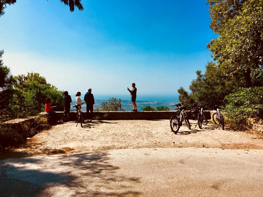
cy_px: 98
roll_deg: +0.2
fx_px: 220
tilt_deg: +0.3
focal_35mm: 29
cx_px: 132
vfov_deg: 48.2
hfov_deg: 61.7
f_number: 2.2
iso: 25
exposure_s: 1/2331
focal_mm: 4.15
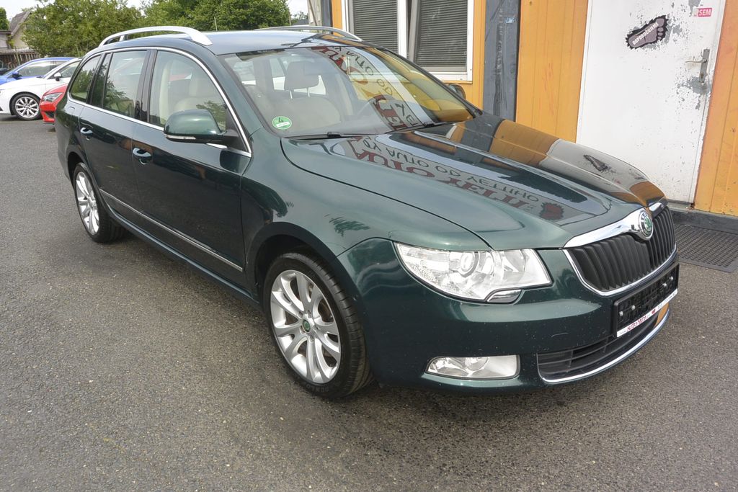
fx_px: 554
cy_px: 246
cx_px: 369
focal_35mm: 27
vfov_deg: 47.9
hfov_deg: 67.4
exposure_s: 1/250
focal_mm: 10
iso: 160
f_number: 6.3
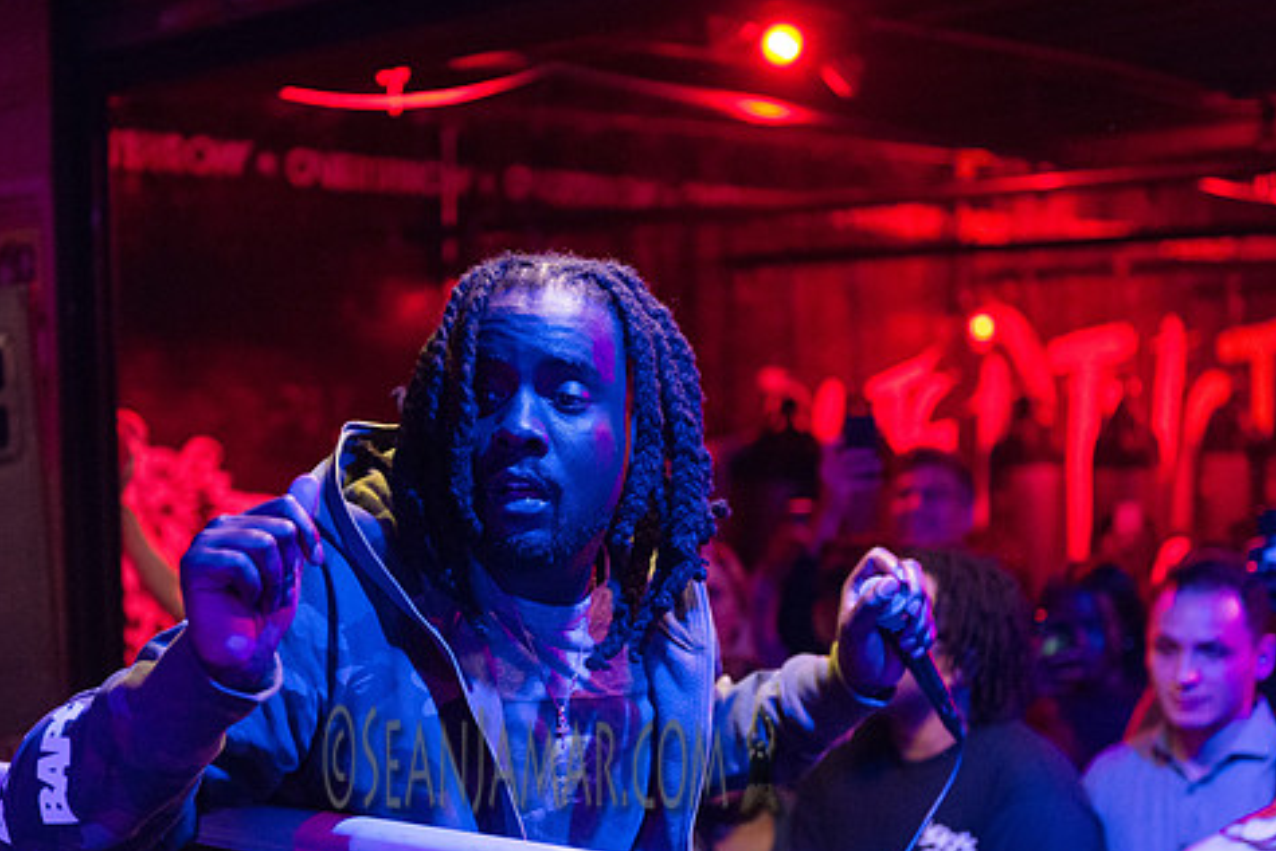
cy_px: 509
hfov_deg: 32.8
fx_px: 2163
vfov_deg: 22.2
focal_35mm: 61
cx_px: 559
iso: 5000
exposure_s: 1/320
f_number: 2.8
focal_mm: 50
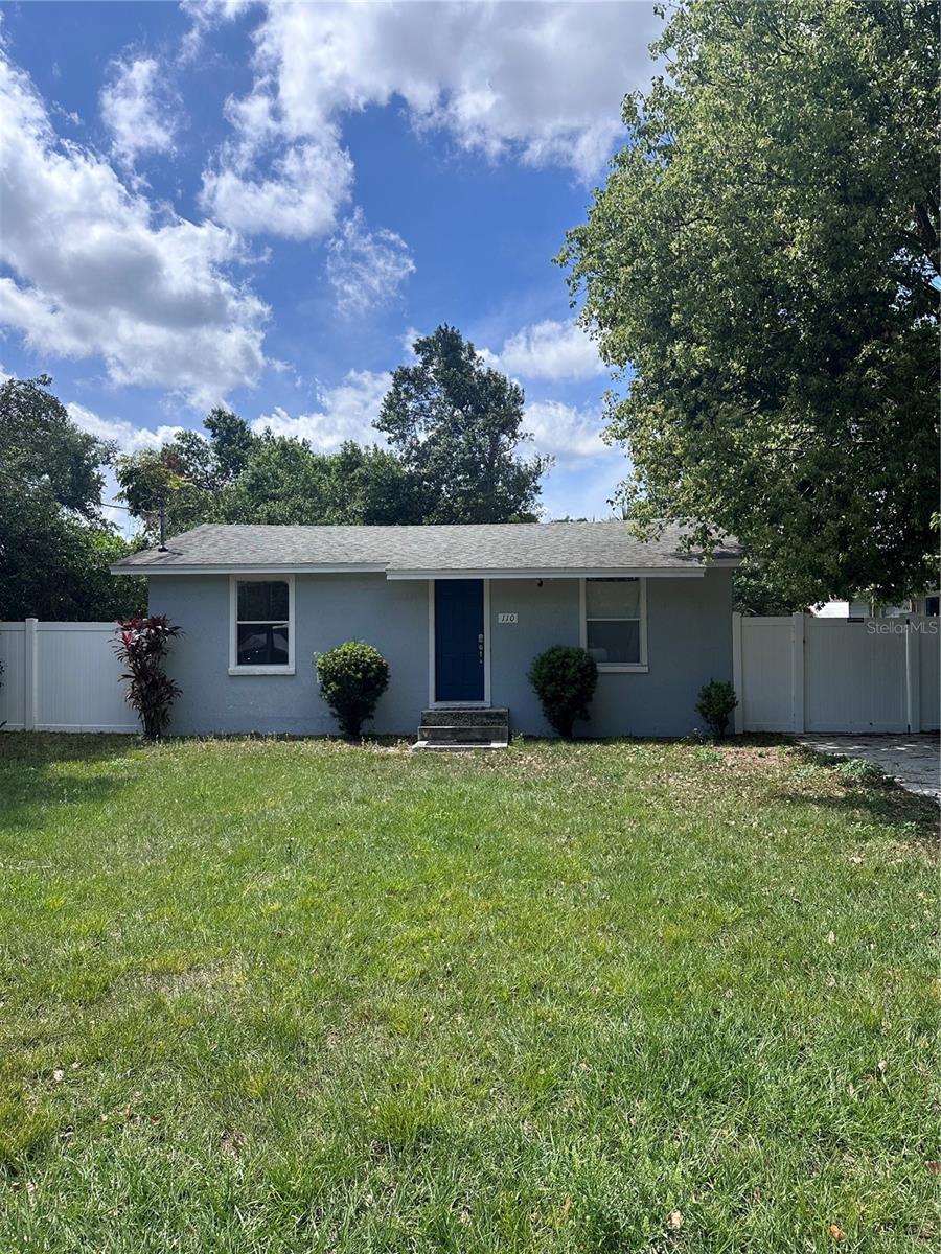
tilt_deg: +1.4
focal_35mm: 24
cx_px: 470
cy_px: 627
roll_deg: +0.5
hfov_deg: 56.8
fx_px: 870
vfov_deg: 71.6
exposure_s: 1/5263
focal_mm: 6.86
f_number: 1.78
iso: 80
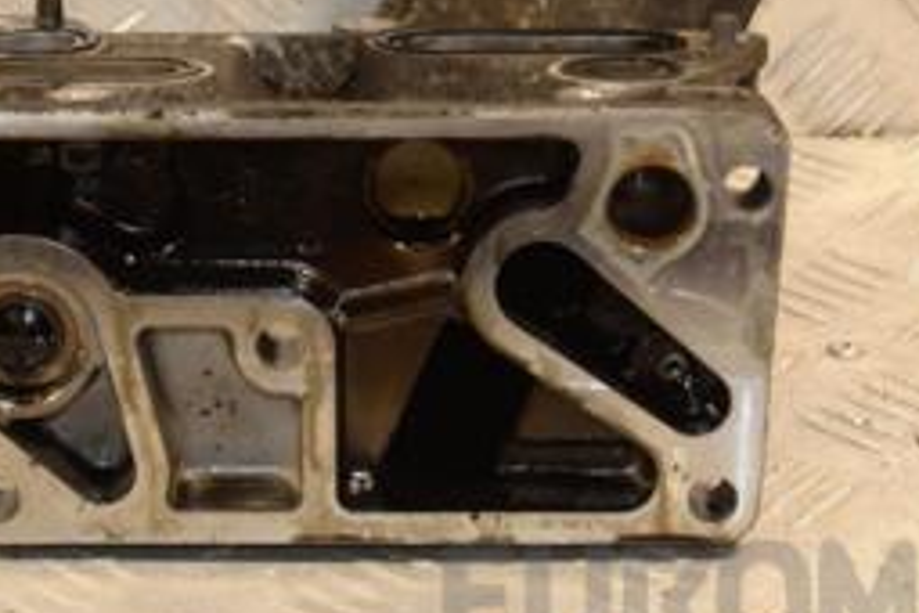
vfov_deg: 9.7
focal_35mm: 141
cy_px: 115
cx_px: 375
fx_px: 3599
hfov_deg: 14.5
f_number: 6.3
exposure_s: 1/200
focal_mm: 40
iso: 800
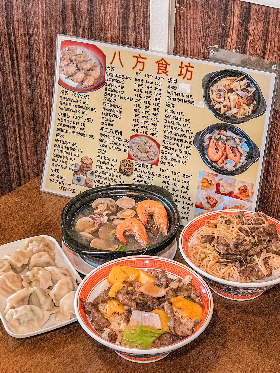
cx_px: 140
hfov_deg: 25.7
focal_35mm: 57
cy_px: 186
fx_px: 615
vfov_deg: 33.8
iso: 200
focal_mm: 6.6
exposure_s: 1/50
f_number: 2.8
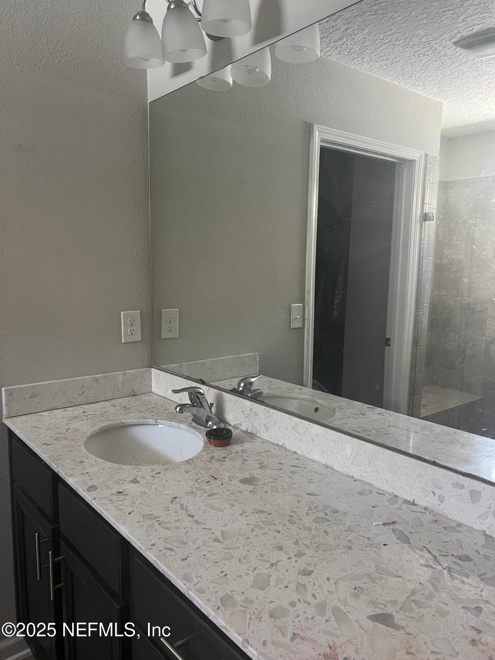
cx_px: 248
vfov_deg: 67.3
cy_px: 330
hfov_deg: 53.1
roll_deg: +0.1
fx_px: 496
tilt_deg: -7.6
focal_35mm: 26
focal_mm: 5.7
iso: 250
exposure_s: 1/60
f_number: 1.5
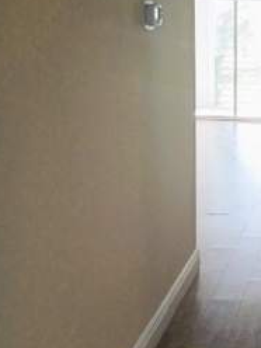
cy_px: 160
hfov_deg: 20.4
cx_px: 319
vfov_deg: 29.0
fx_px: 674
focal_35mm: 67
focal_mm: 3.98
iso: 160
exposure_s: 1/60
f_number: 1.8
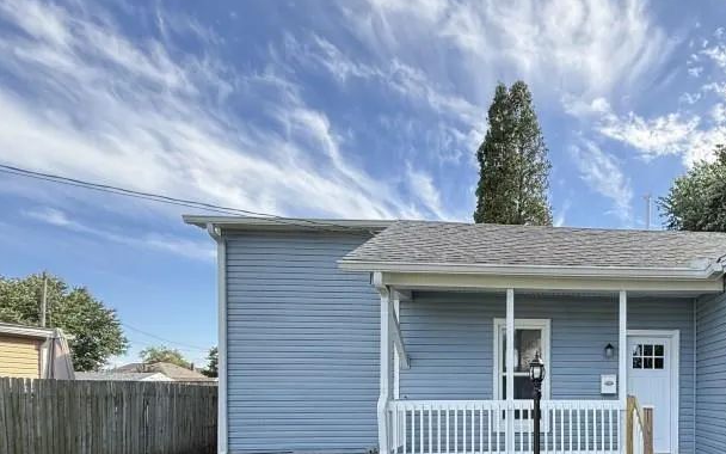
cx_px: 591
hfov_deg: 65.3
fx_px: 495
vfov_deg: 45.3
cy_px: 398
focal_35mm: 25
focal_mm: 2.22
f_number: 2.2
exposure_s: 1/498
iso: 64
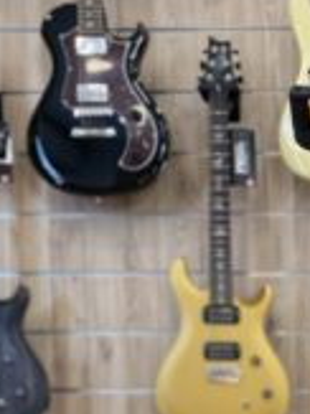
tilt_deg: -5.2
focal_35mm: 64
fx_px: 765
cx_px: 335
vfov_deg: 27.6
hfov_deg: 21.8
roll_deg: +0.4
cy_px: 460
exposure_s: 1/100
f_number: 1.8
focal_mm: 4.25
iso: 80
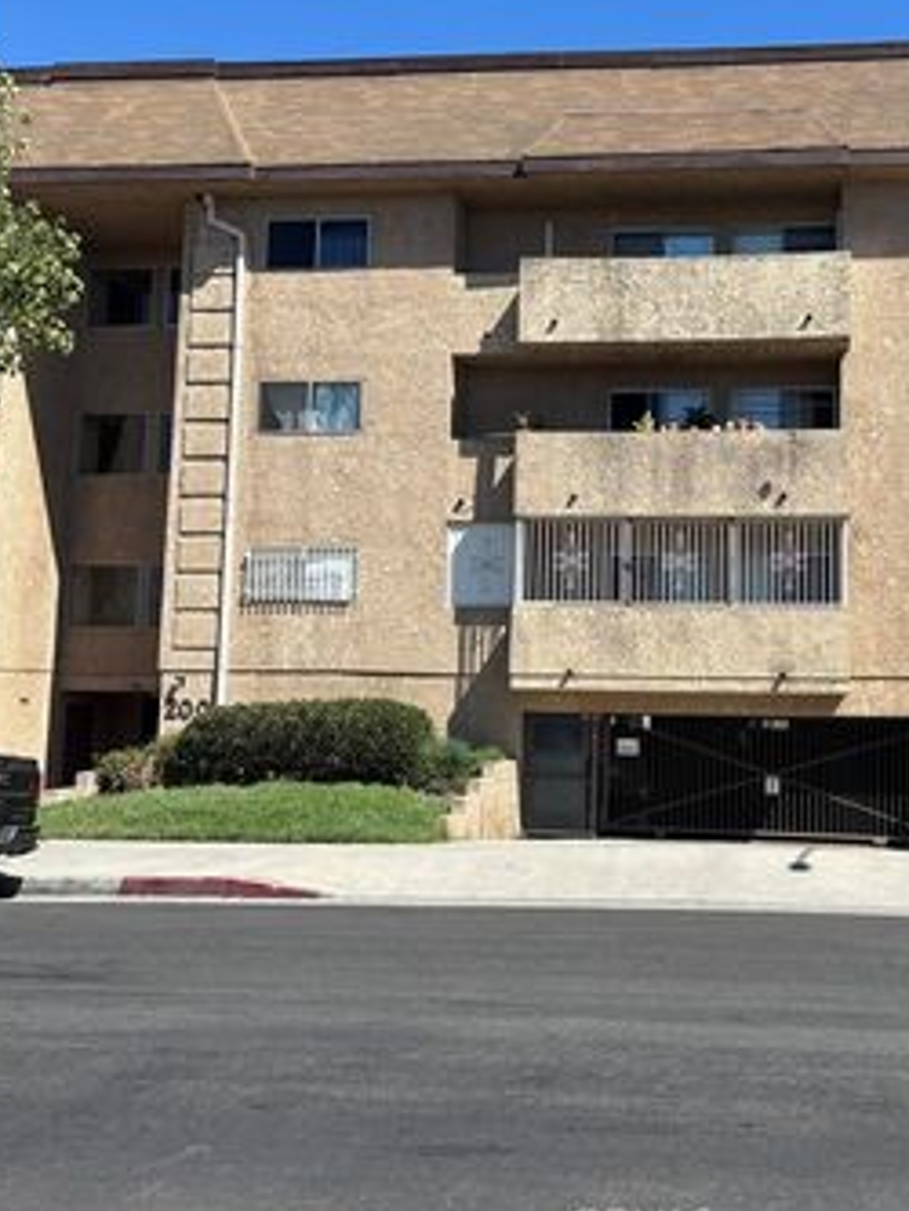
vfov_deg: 47.8
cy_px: 569
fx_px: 1365
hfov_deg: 36.0
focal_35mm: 39
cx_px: 687
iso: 50
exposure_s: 1/2710
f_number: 1.6
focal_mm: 5.96
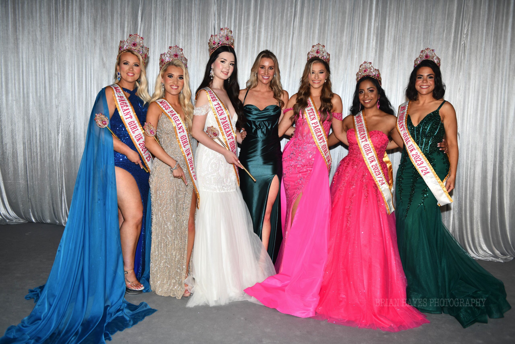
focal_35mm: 32
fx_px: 458
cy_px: 172
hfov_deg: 58.7
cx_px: 258
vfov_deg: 41.1
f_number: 2.8
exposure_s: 1/160
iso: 125
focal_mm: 32
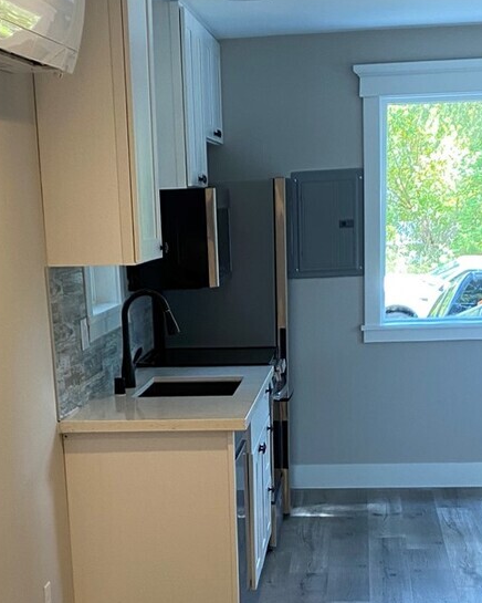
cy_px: 561
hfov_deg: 22.8
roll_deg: +1.9
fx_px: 1195
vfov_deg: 27.1
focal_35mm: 67
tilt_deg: -14.9
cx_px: 210
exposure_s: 1/60
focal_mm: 4.25
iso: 80
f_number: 1.8
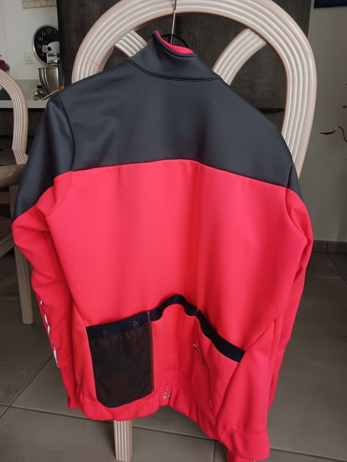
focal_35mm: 27
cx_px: 174
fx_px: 361
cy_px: 231
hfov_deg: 51.4
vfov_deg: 65.3
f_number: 1.8
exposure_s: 1/50
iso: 160
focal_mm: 4
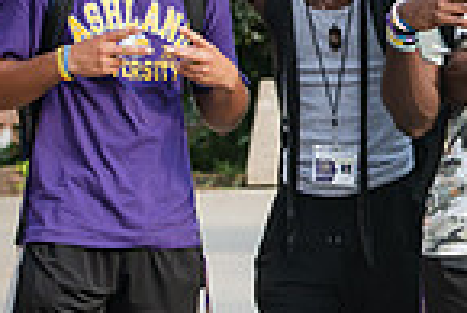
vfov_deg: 4.9
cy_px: 76
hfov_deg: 7.3
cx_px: 499
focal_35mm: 280
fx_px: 3636
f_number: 5
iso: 500
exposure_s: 1/320
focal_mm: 70
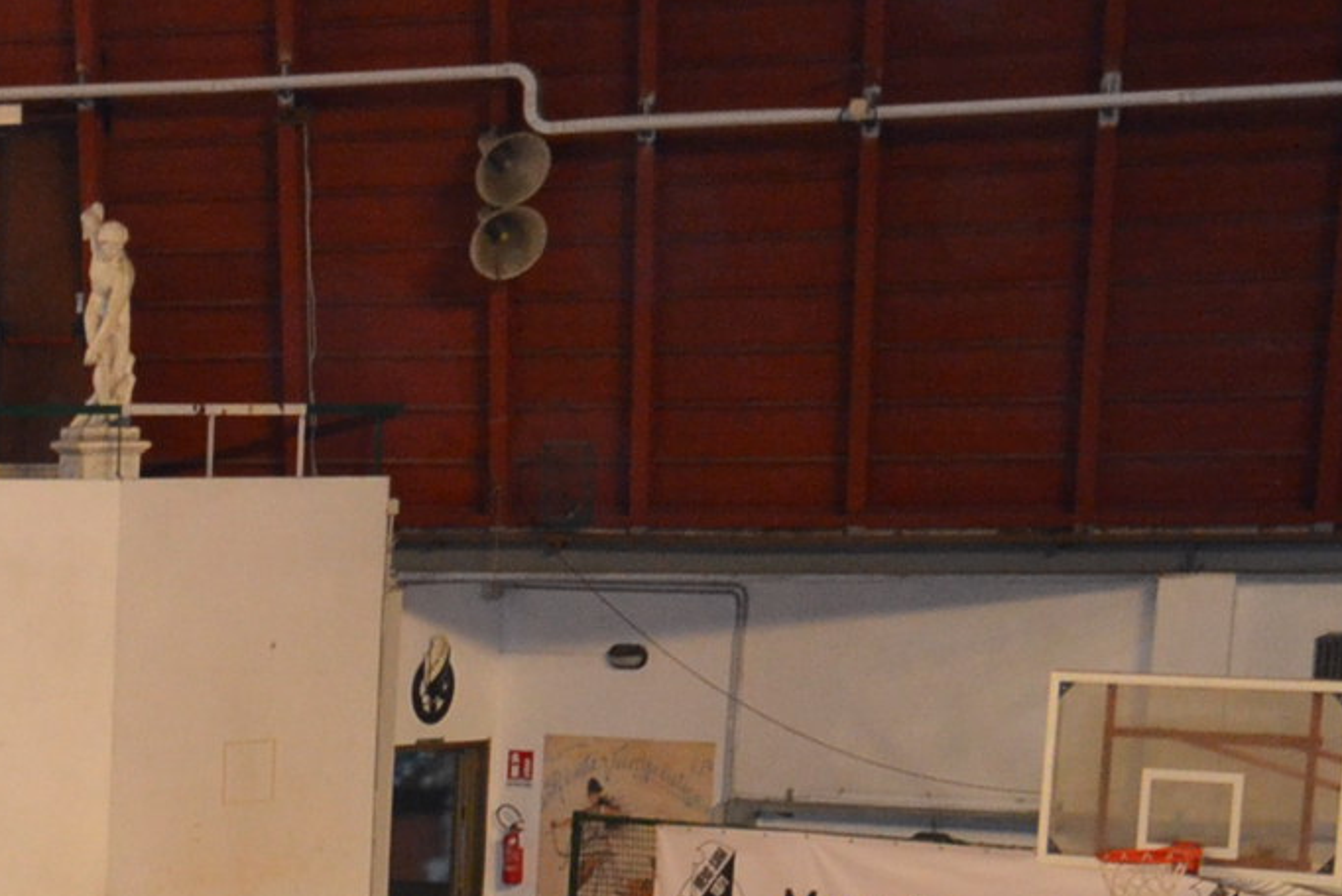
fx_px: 4723
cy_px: 1335
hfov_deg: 14.7
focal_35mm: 127
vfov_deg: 10.5
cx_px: -874
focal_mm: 25
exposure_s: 1/60
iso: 1100
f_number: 4
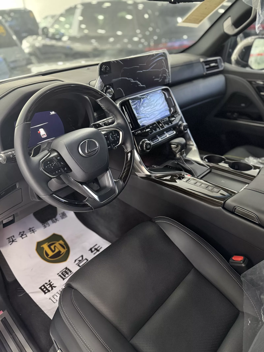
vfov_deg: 71.6
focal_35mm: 24
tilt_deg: -32.7
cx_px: 132
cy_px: 176
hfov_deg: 56.8
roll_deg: +0.7
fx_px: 244
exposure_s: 1/33
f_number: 1.78
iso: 800
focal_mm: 6.76
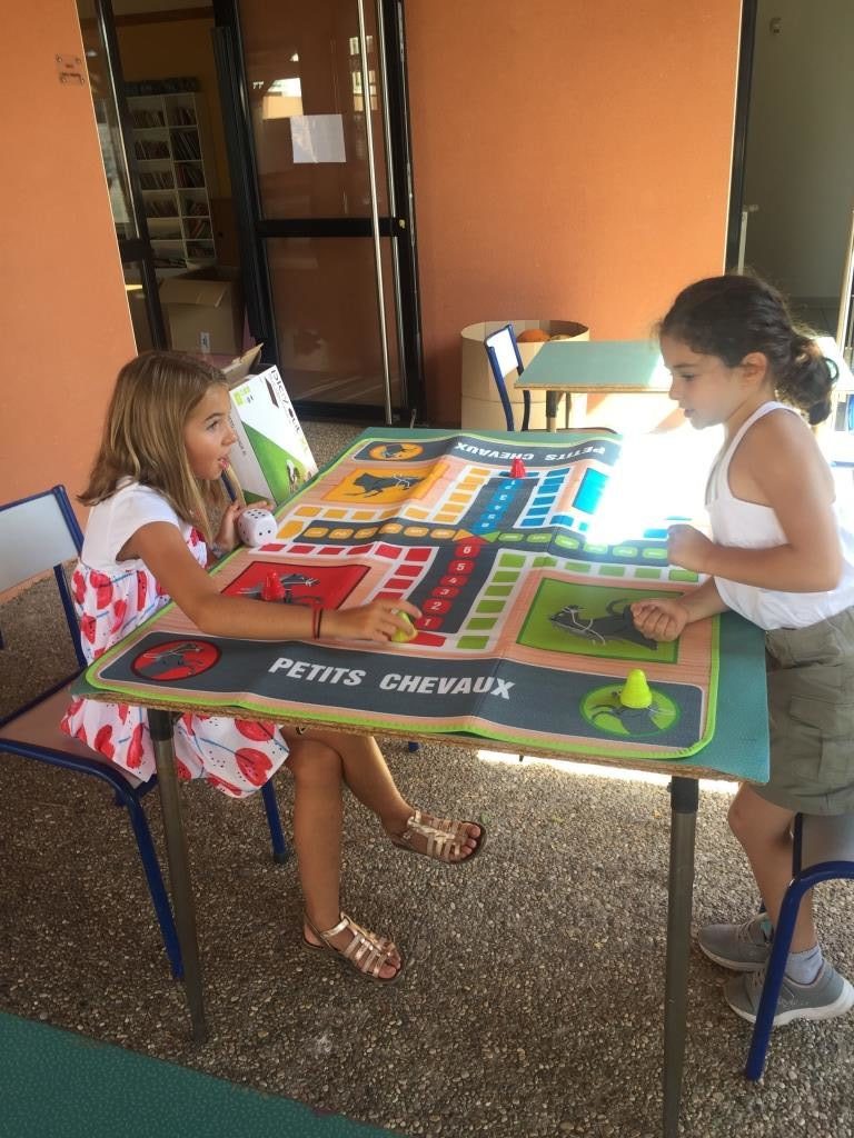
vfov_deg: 61.7
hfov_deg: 48.2
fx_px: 954
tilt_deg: -23.1
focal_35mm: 29
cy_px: 569
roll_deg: +2.7
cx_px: 427
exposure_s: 1/100
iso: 32
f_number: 2.2
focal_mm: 4.15
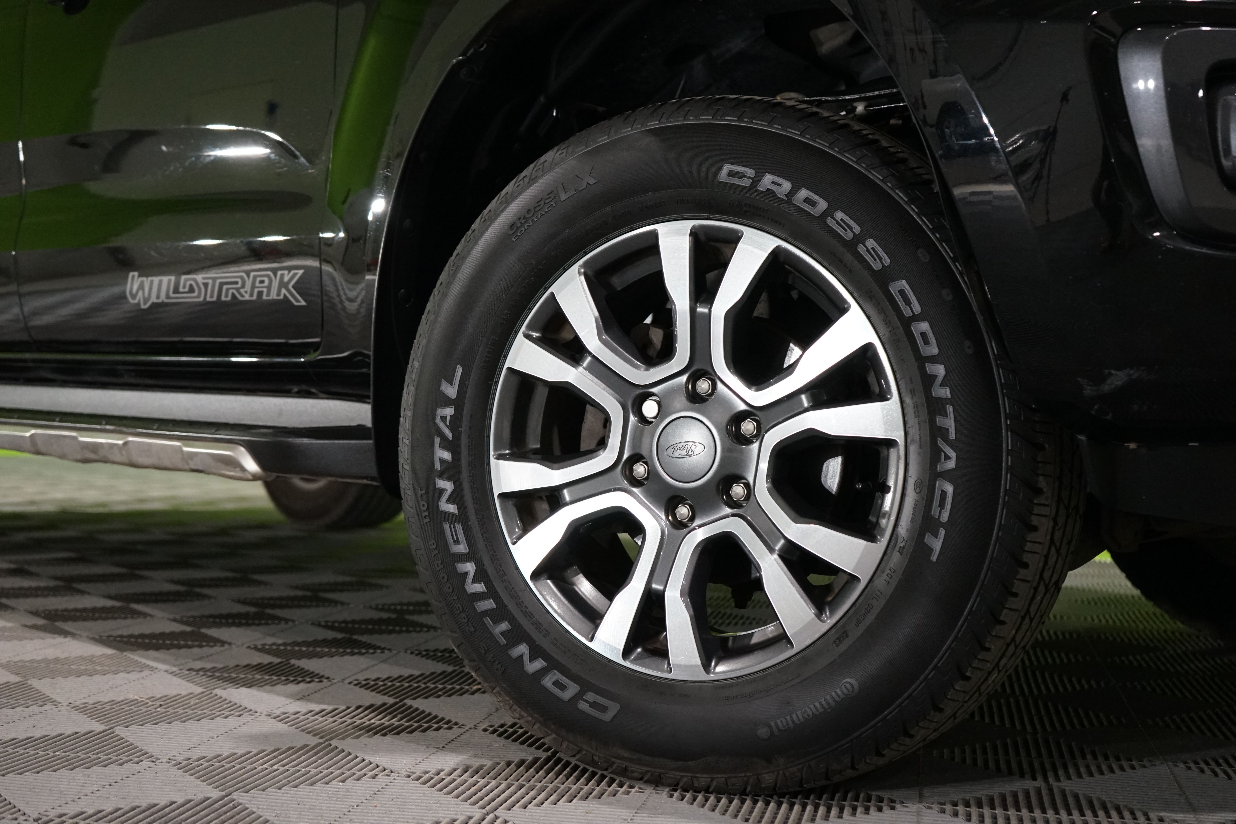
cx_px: 618
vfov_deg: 29.2
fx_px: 1579
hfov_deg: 42.7
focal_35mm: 46
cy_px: 412
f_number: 4.5
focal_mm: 46
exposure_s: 1/160
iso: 2500
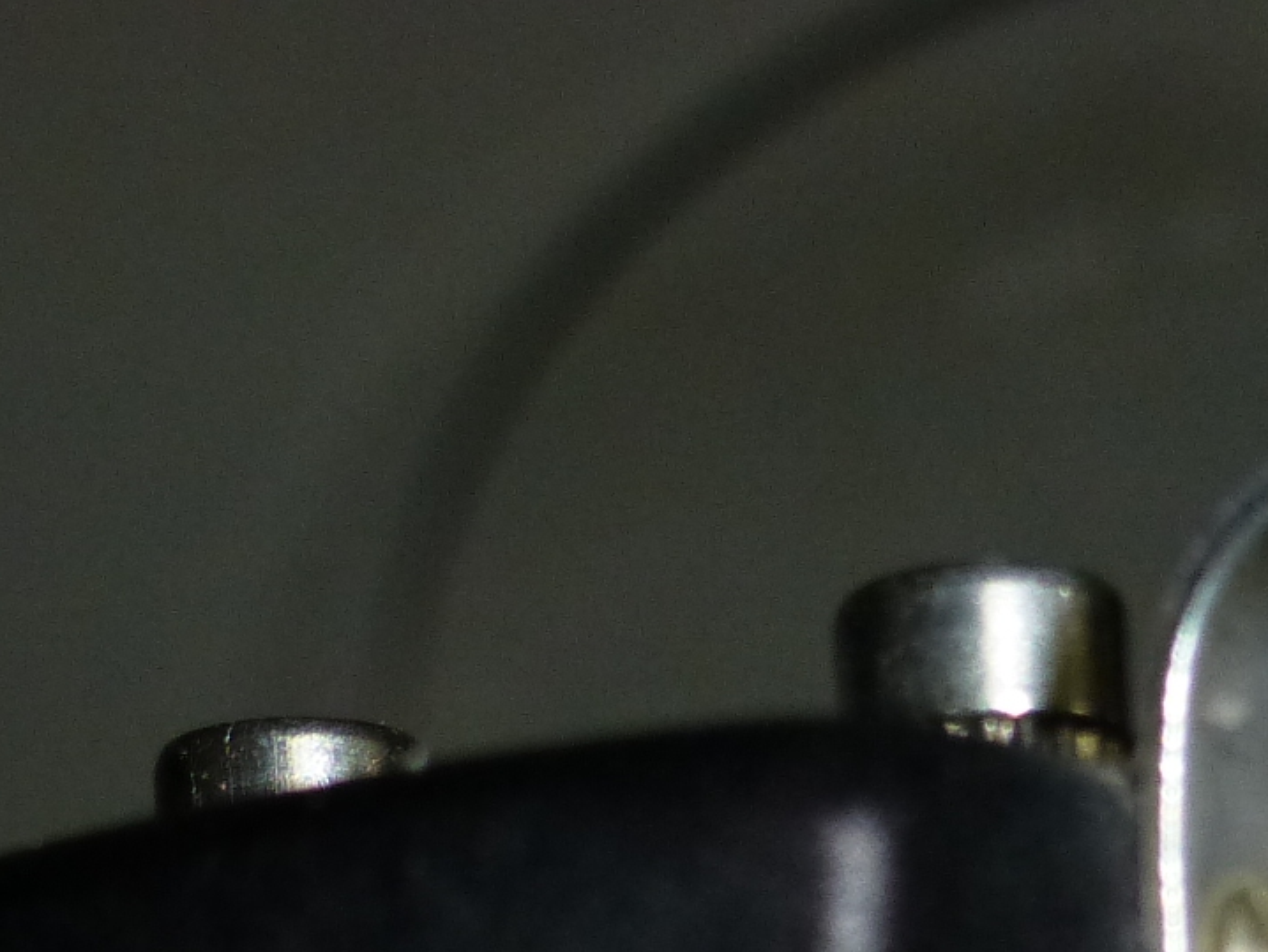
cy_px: 1689
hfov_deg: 14.1
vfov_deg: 10.1
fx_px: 5093
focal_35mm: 139
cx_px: 913
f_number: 3.9
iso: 320
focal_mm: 6.9
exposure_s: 1/60
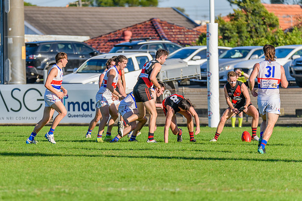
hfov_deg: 5.1
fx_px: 3398
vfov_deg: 3.4
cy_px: 105
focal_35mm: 405
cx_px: 128
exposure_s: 1/2000
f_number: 8
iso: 800
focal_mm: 350
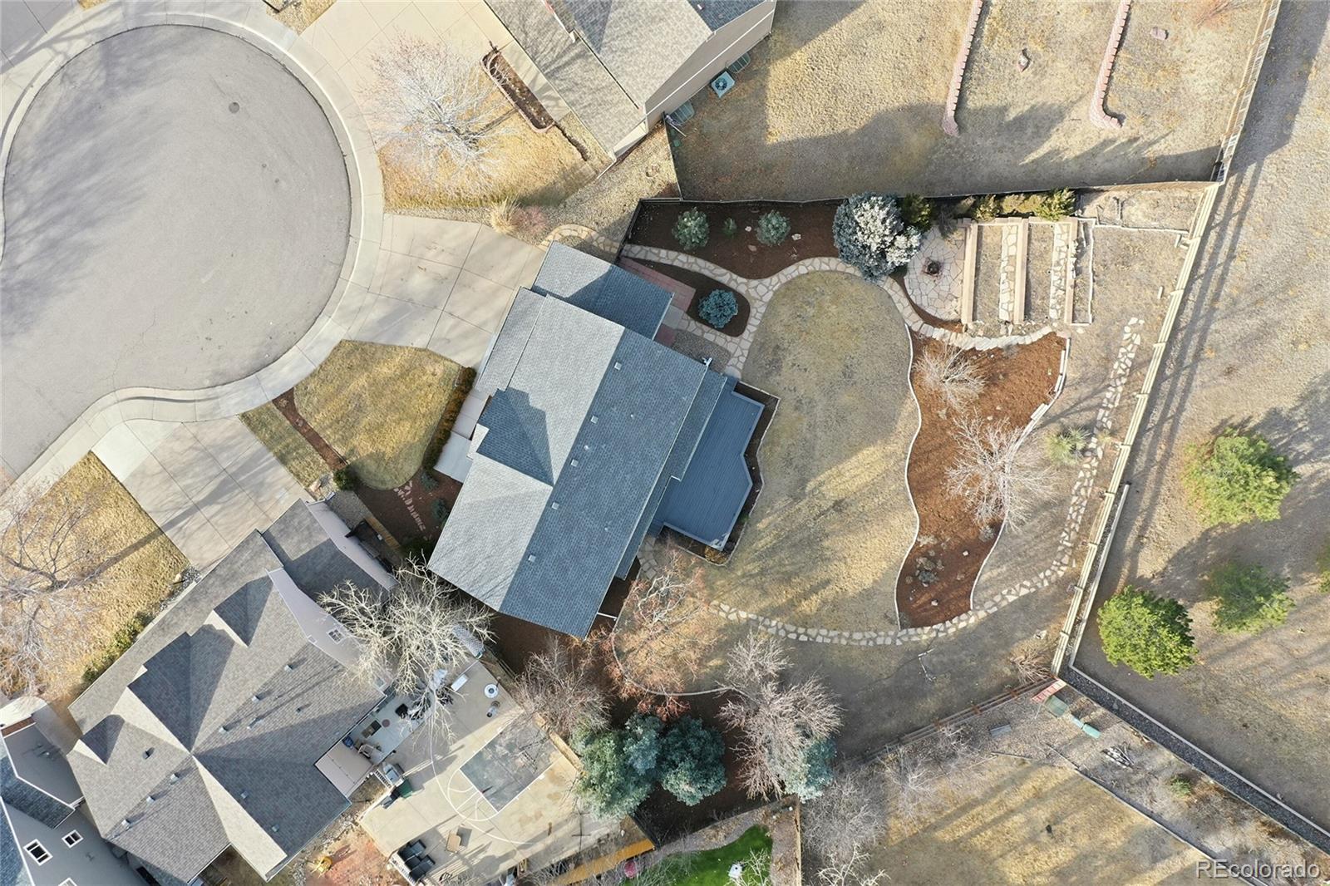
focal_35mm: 28
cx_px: 665
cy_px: 443
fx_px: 1034
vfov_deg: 46.4
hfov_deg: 65.5
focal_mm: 10.3
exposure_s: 1/160
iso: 100
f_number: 4.5
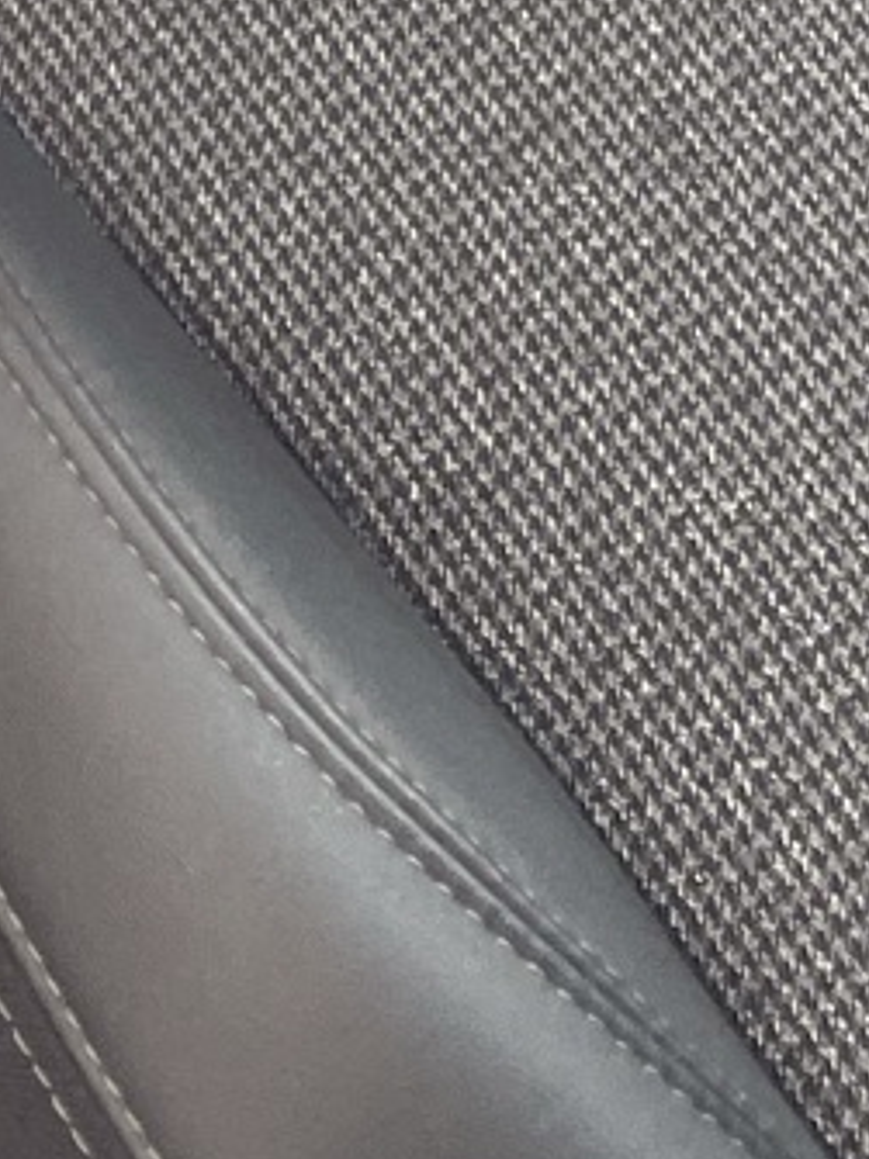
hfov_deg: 9.1
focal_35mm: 159
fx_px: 5325
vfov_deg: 9.6
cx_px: 1215
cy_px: -2342
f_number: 1.6
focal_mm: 5.1
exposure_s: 1/121
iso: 50
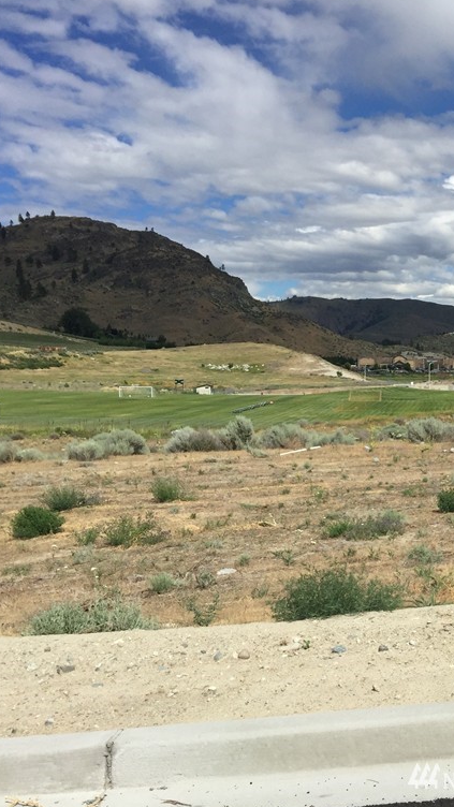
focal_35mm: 43
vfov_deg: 47.4
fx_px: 920
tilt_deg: -2.1
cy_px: 405
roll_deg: -0.8
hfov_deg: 26.1
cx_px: 468
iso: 32
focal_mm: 4.15
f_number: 2.2
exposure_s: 1/4405
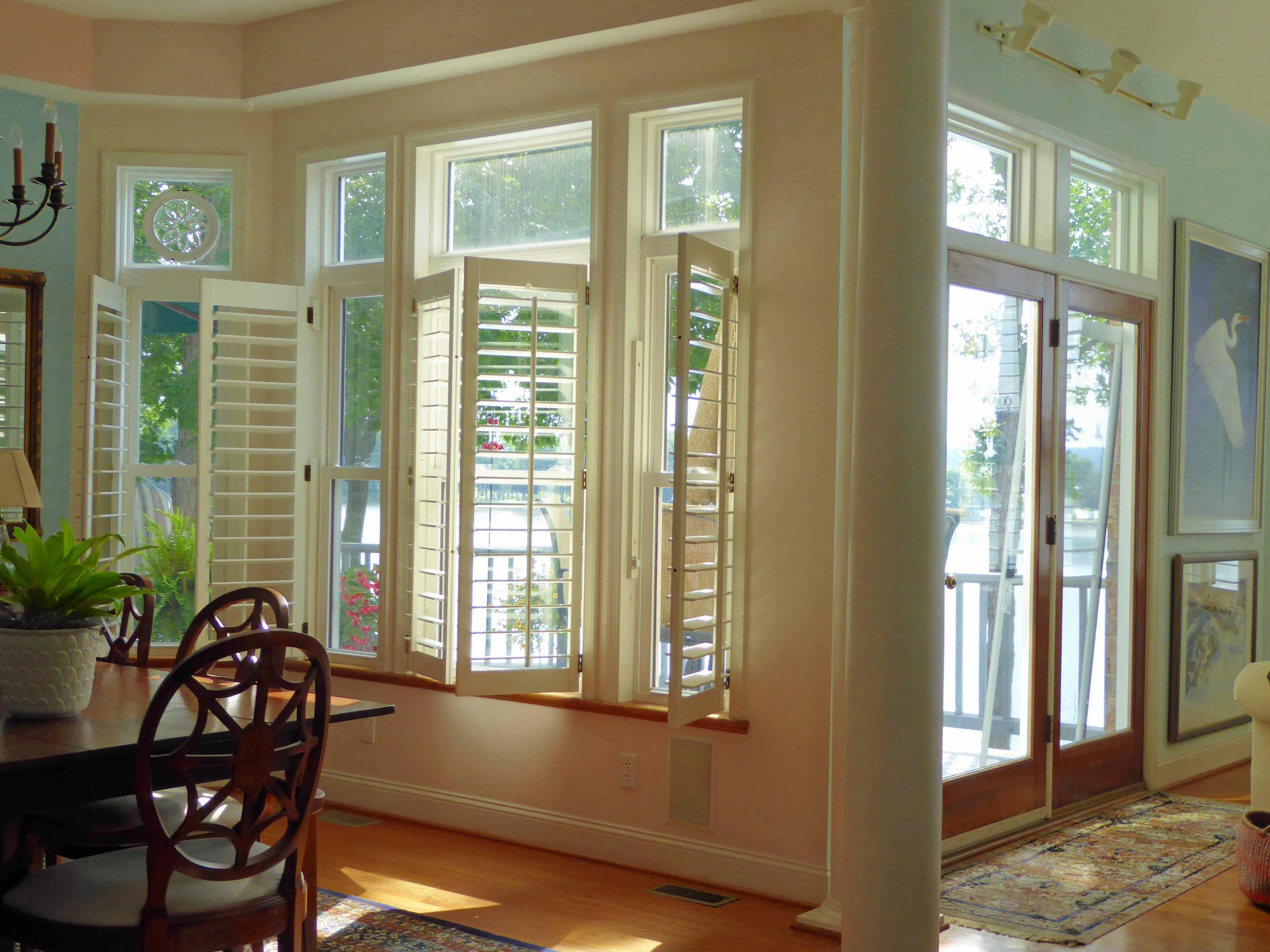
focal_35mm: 47
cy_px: 467
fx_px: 1724
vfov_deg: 30.9
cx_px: 639
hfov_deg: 40.4
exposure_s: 1/60
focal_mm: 7.8
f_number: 3.9
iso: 80
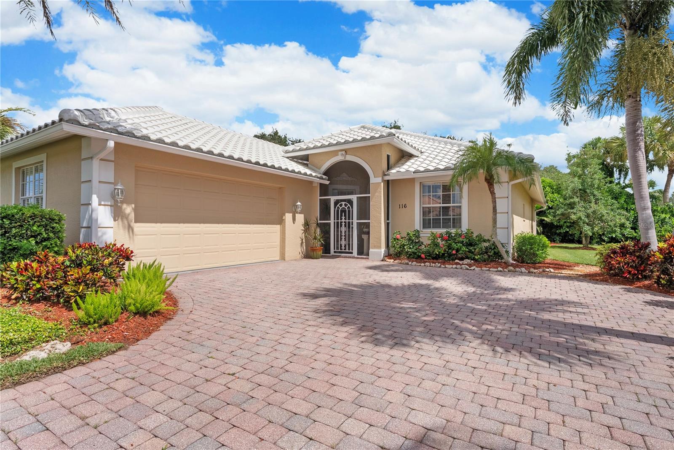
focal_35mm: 18
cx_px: 337
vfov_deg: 67.4
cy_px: 225
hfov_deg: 90.0
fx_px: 337
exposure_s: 1/200
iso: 100
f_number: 11
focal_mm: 18
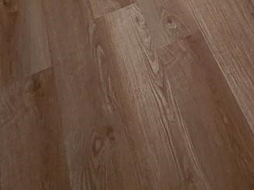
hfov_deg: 24.9
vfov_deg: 13.8
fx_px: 484
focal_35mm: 66
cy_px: -291
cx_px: 342
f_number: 2.2
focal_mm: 2.2
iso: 64
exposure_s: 1/60
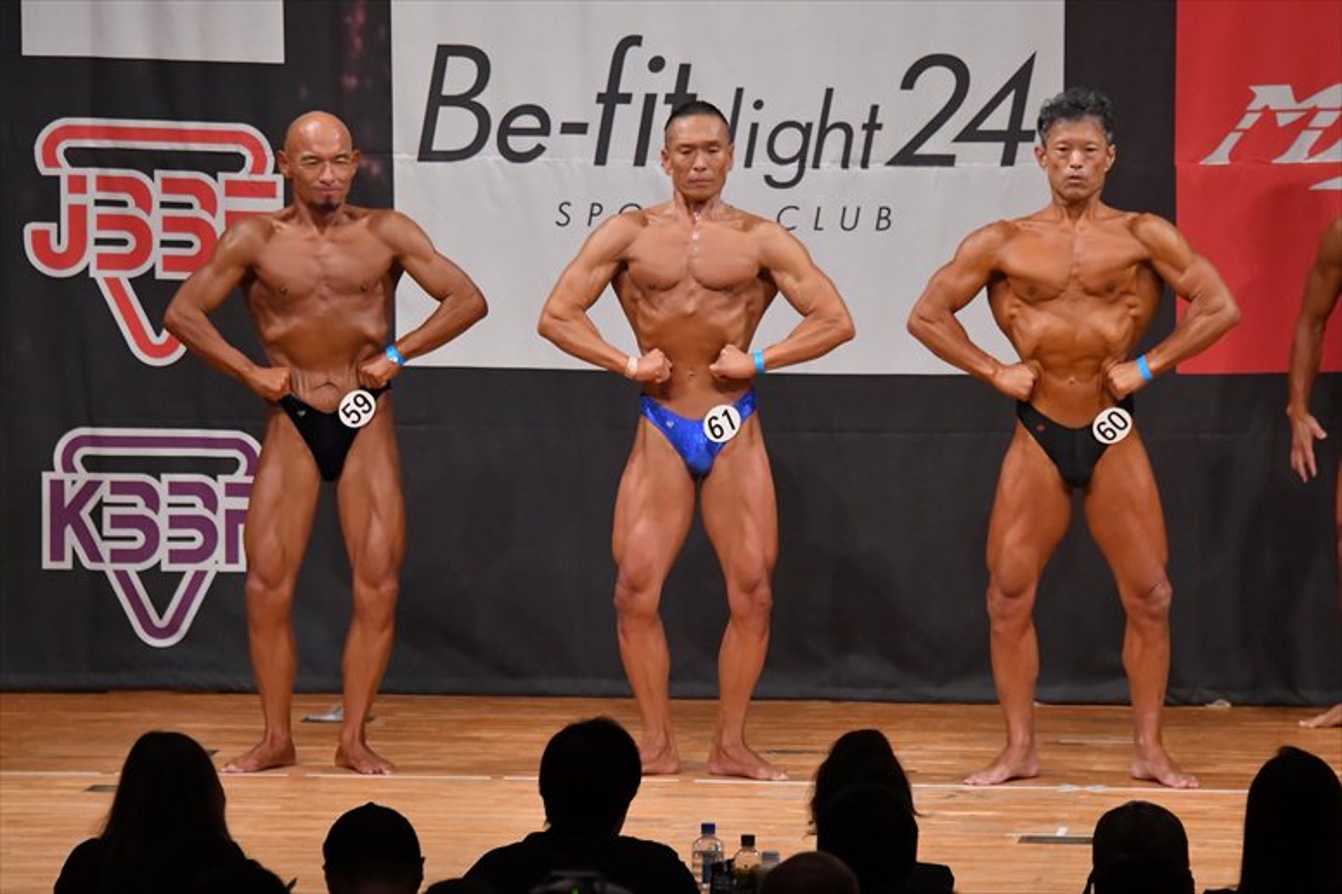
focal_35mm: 240
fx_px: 8942
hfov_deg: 8.6
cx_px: 671
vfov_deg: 5.7
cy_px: 447
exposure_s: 1/400
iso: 6400
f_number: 5.6
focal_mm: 160
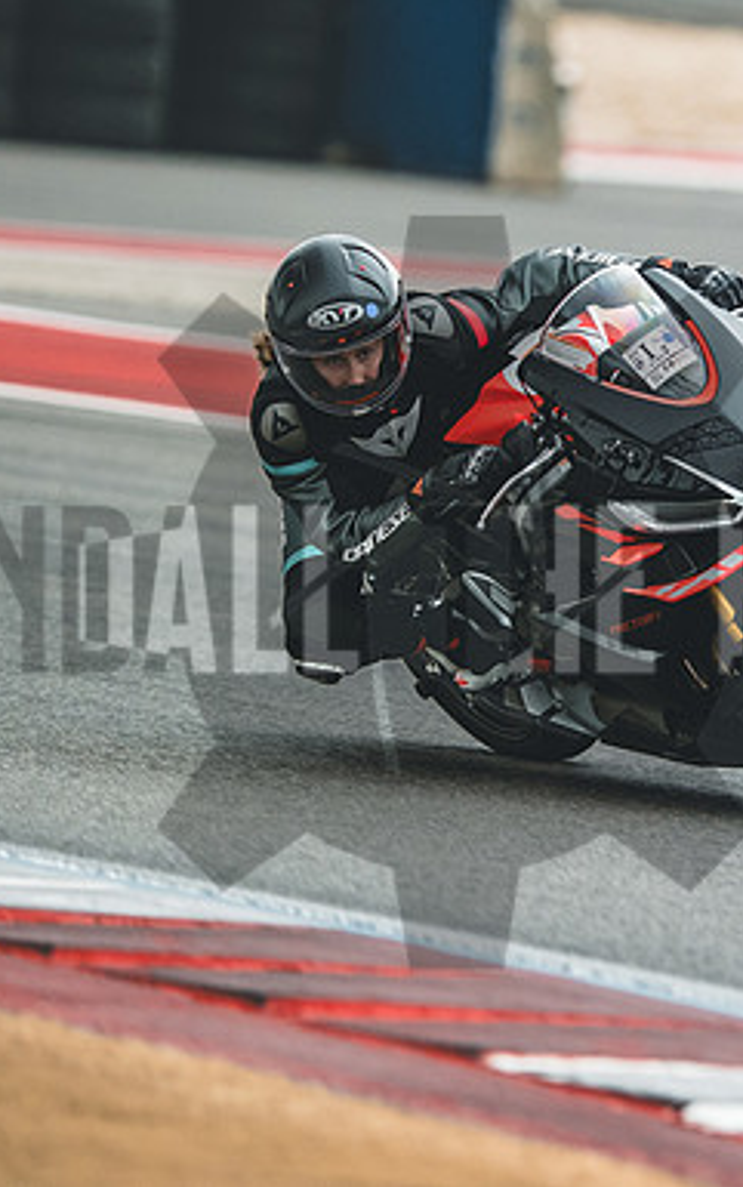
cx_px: 626
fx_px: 20356
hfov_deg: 2.1
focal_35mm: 629
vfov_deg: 3.3
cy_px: 546
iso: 1000
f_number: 2
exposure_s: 1/3200
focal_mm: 200
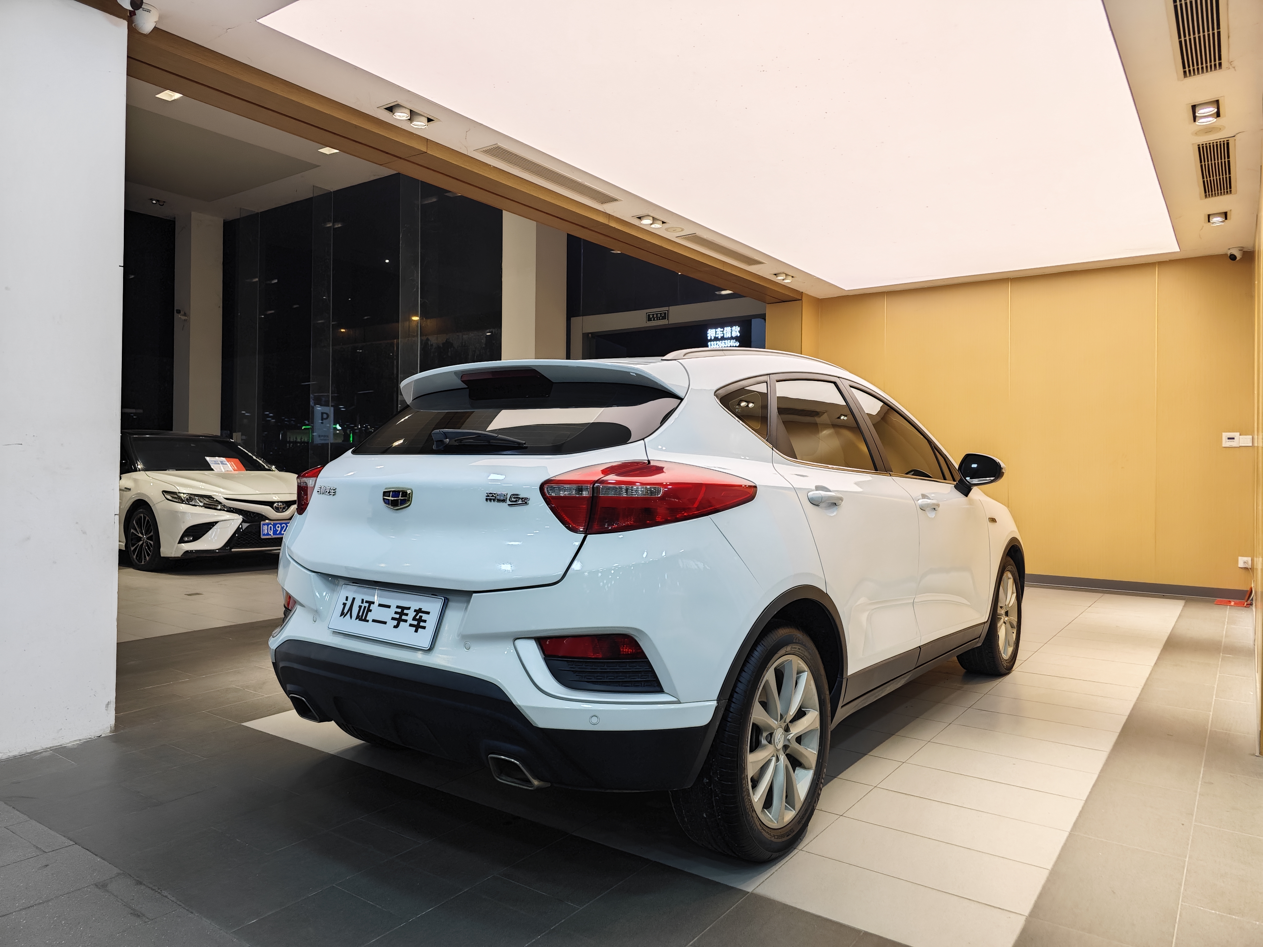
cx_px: 632
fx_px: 839
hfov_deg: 73.9
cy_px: 474
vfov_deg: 58.9
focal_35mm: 23
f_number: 1.9
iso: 400
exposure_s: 1/100
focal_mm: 8.7
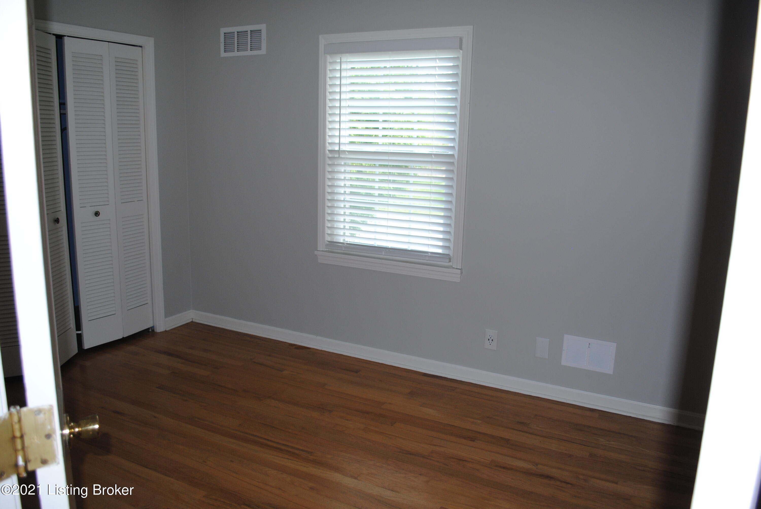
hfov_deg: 67.3
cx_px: 380
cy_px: 254
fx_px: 571
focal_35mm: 27
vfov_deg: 48.0
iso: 200
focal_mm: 18
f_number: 3.5
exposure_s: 1/60
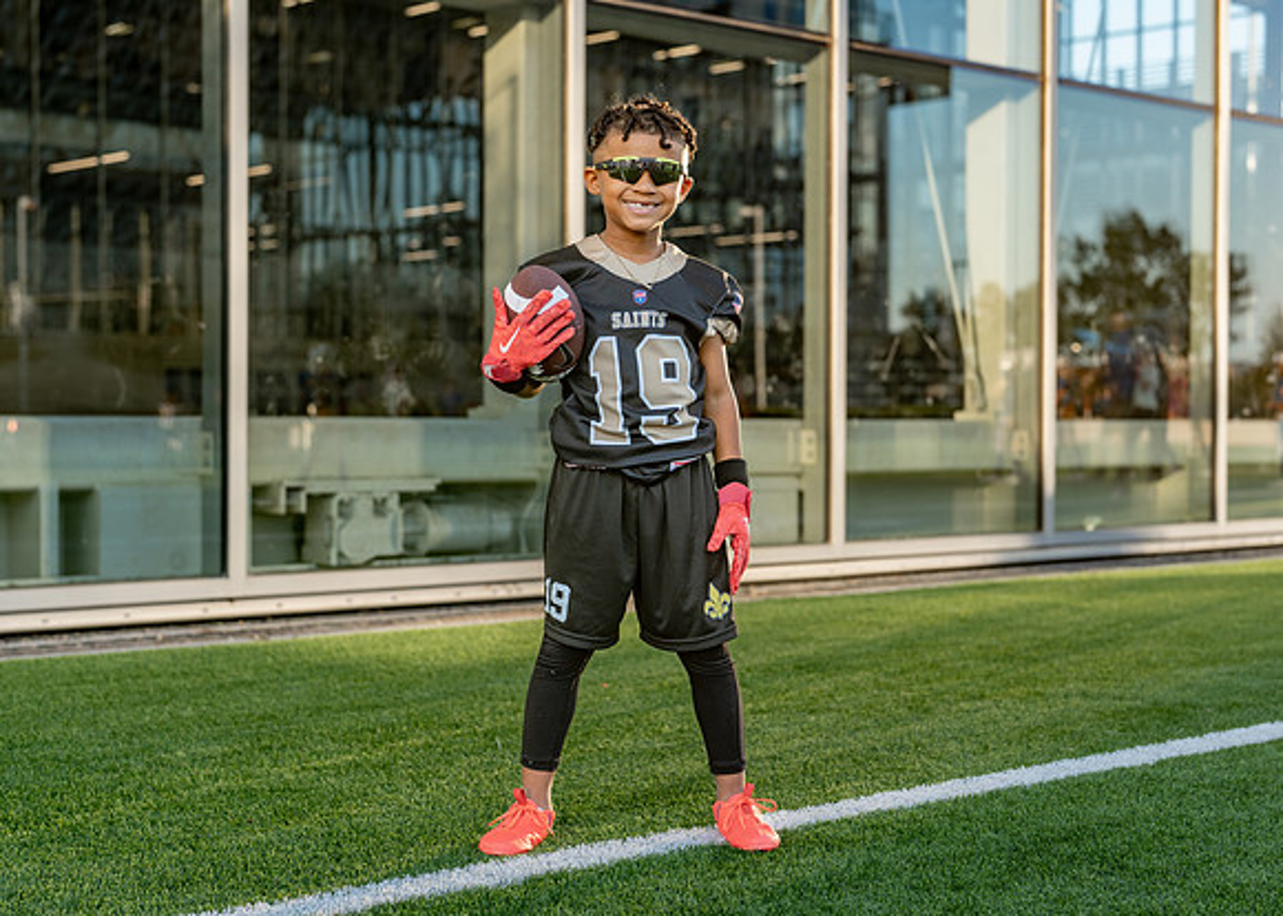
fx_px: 2135
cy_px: 446
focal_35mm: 59
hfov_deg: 33.5
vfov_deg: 24.2
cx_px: 650
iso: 100
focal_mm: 50
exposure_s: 1/400
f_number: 2.8
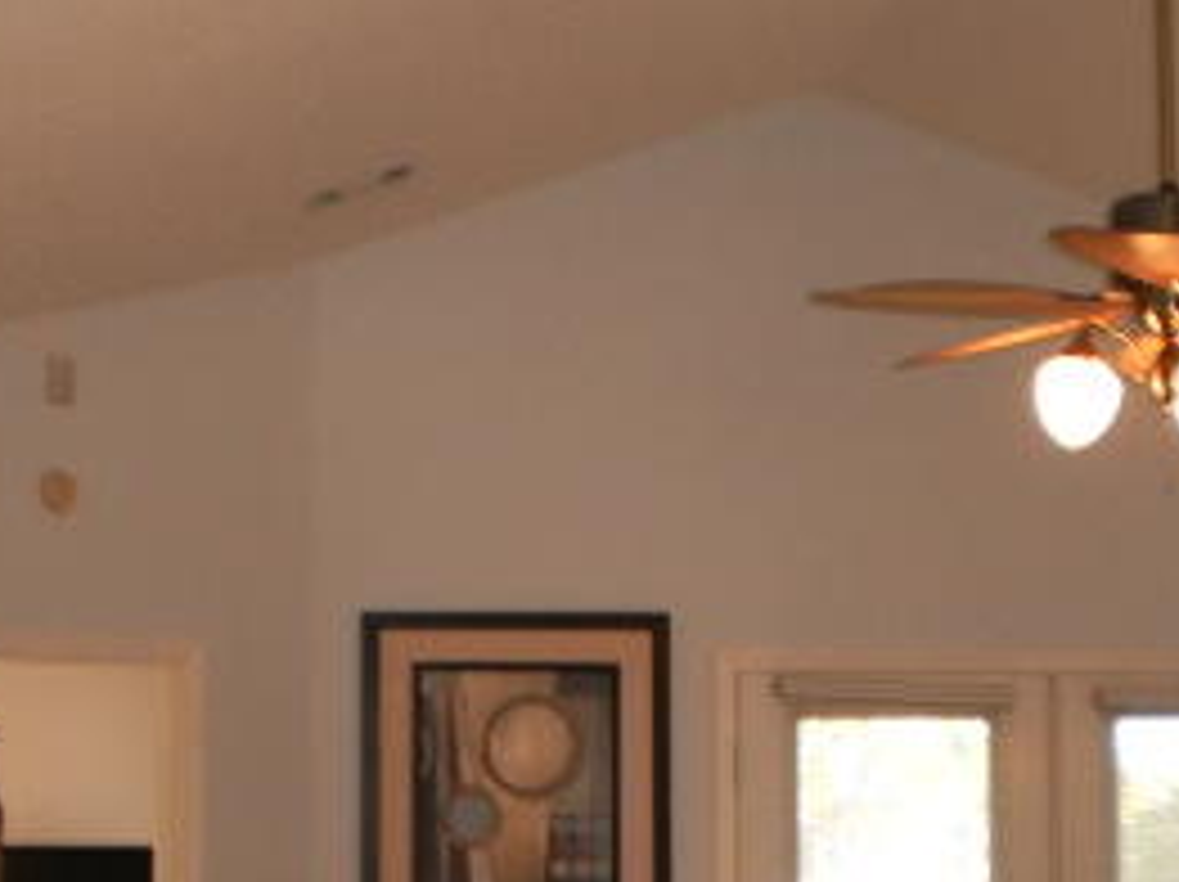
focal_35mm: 88
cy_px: 567
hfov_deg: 22.3
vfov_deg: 16.7
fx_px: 2994
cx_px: 508
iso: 125
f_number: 3.1
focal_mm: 6.3
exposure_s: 1/30
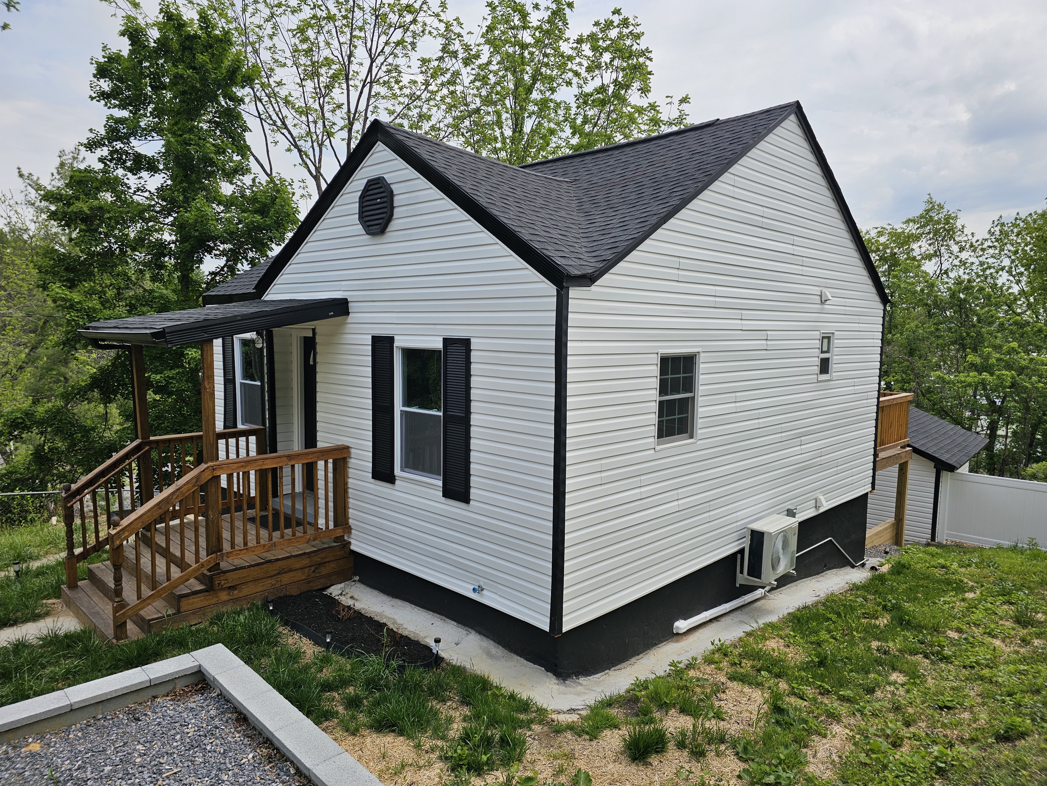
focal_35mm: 23
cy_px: 393
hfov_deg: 73.9
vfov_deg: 58.9
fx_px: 696
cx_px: 524
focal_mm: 6.3
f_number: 1.7
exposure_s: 1/746
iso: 10
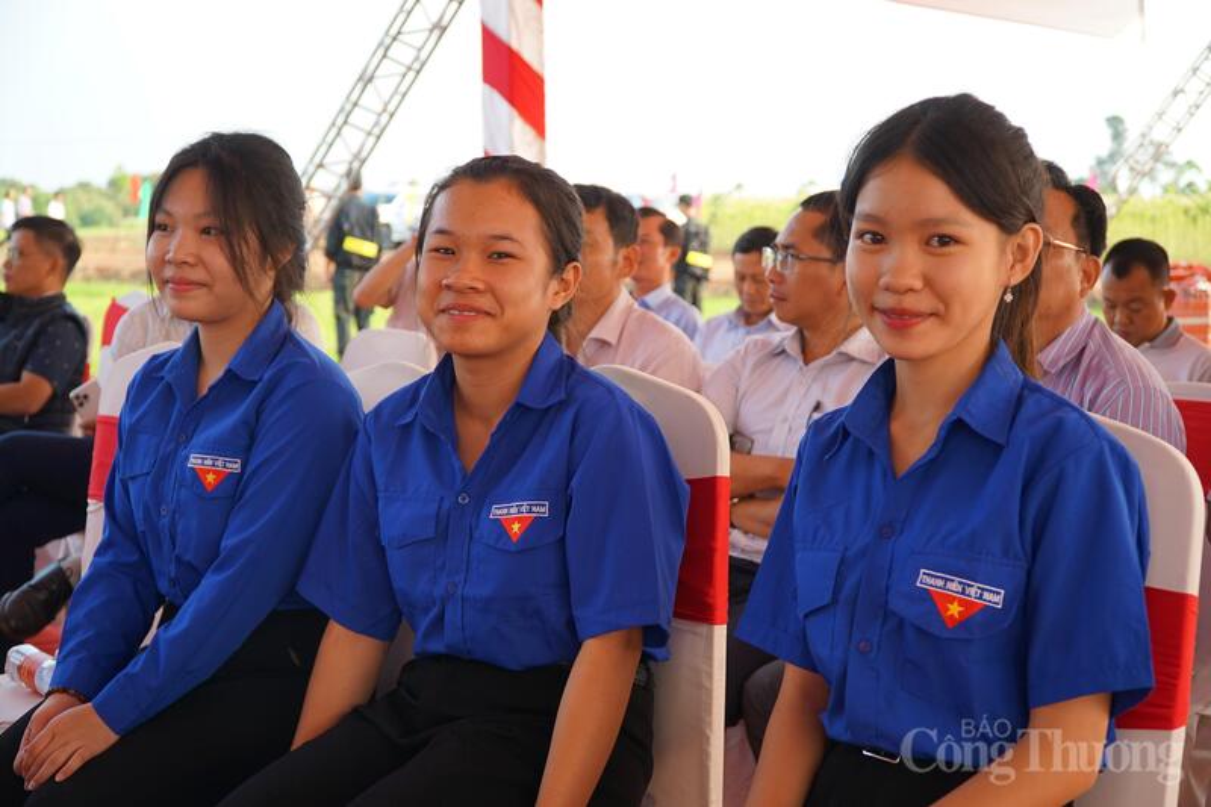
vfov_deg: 28.1
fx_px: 1614
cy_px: 404
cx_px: 606
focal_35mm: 48
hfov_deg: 41.1
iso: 160
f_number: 4
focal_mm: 32
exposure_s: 1/160
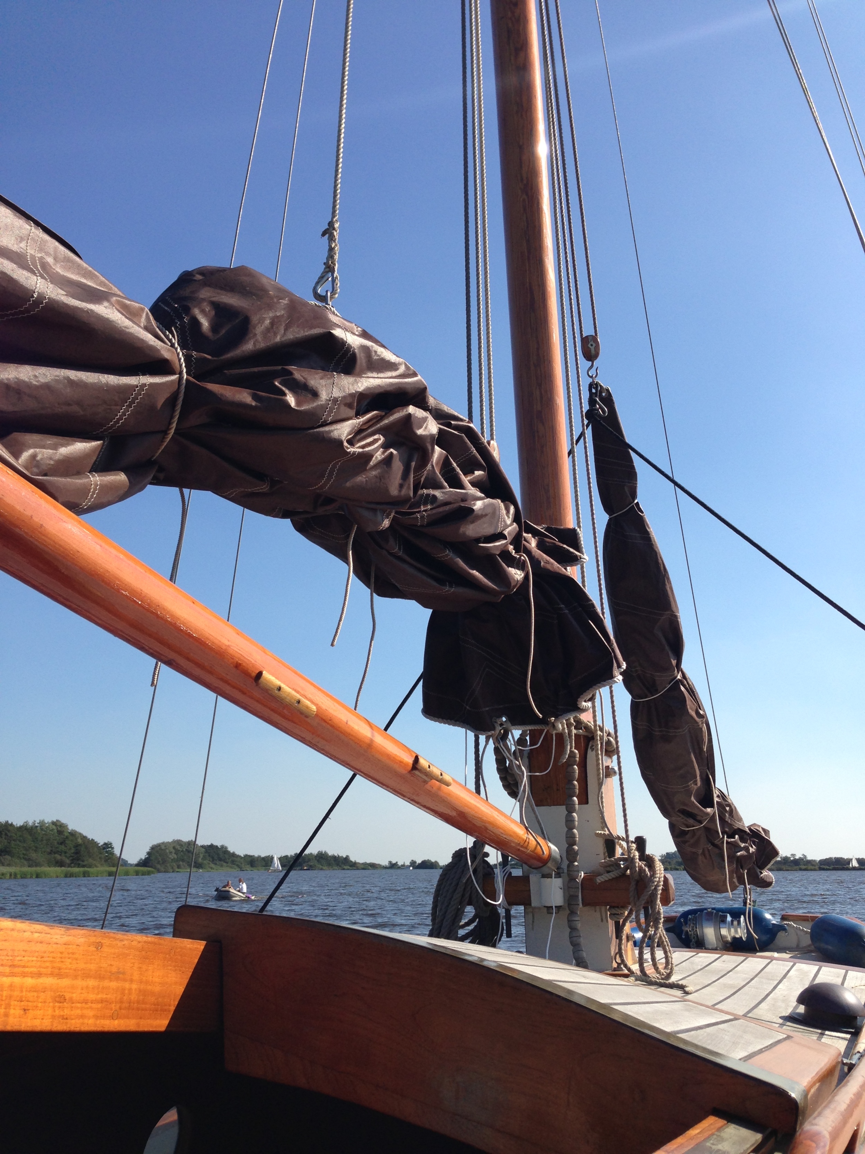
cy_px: 577
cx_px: 432
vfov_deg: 55.4
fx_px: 1099
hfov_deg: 42.9
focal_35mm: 33
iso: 50
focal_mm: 4.13
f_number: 2.4
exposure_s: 1/1427
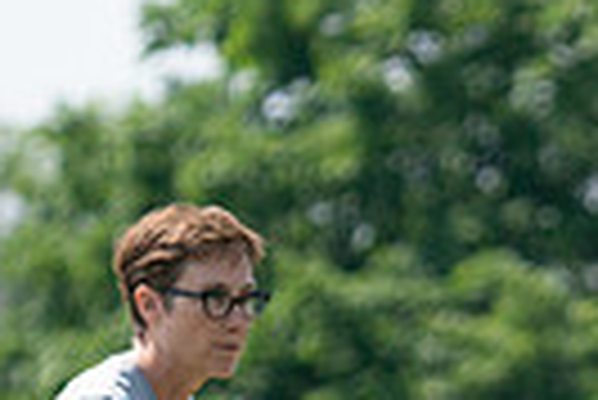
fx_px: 19439
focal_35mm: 1169
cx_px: 1012
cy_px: 703
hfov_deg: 1.8
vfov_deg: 1.2
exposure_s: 1/4000
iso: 1250
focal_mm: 268
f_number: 5.6
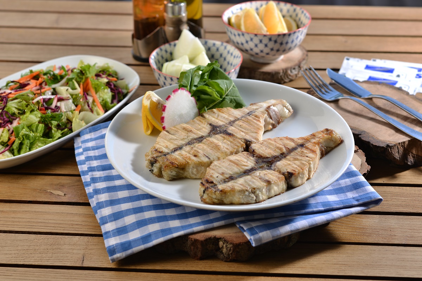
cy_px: 140
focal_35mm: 85
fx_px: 996
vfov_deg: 16.1
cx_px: 211
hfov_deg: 23.9
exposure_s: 1/80
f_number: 7.1
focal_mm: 85
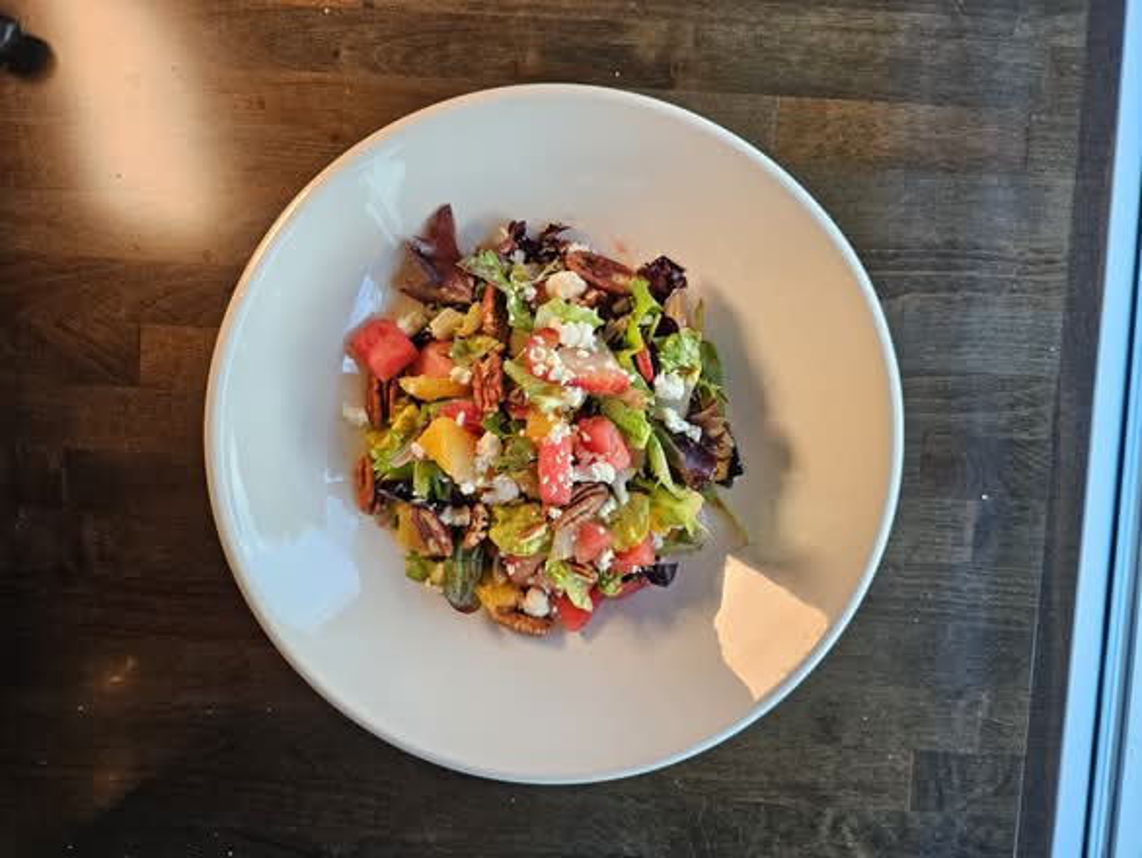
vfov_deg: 58.9
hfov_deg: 73.9
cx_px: 571
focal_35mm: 23
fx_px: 759
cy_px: 429
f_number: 1.7
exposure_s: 1/120
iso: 100
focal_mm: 6.3
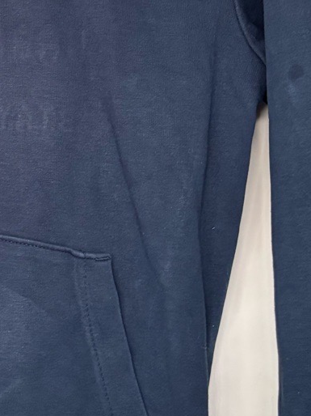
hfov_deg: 16.8
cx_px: -124
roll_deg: +0.1
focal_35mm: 81
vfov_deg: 23.5
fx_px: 971
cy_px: 38
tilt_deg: +9.9
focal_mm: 5.96
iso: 250
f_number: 1.6
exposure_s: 1/60
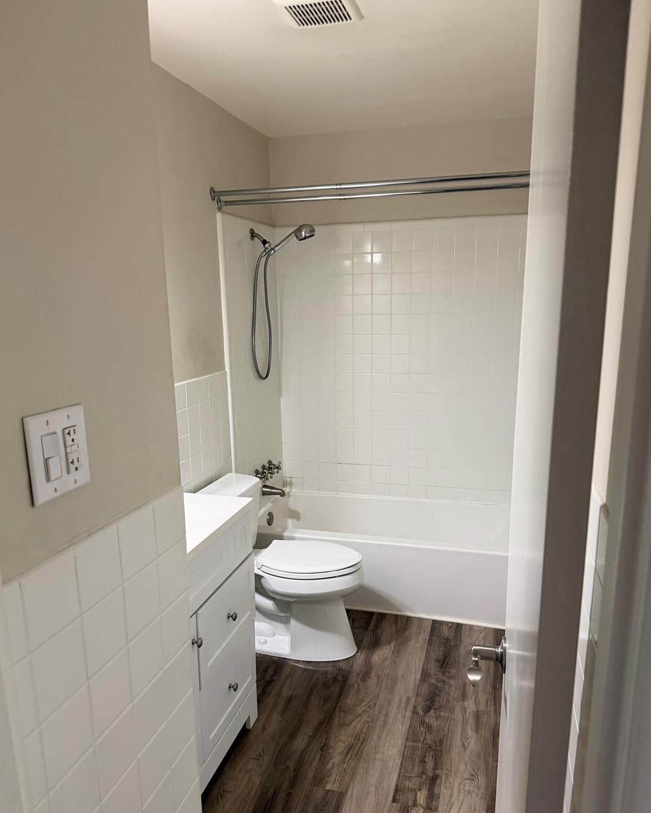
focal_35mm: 26
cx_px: 326
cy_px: 444
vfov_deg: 65.9
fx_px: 626
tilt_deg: -12.1
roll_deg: +0.6
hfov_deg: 54.9
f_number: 1.78
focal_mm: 6.76
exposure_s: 1/60
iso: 400
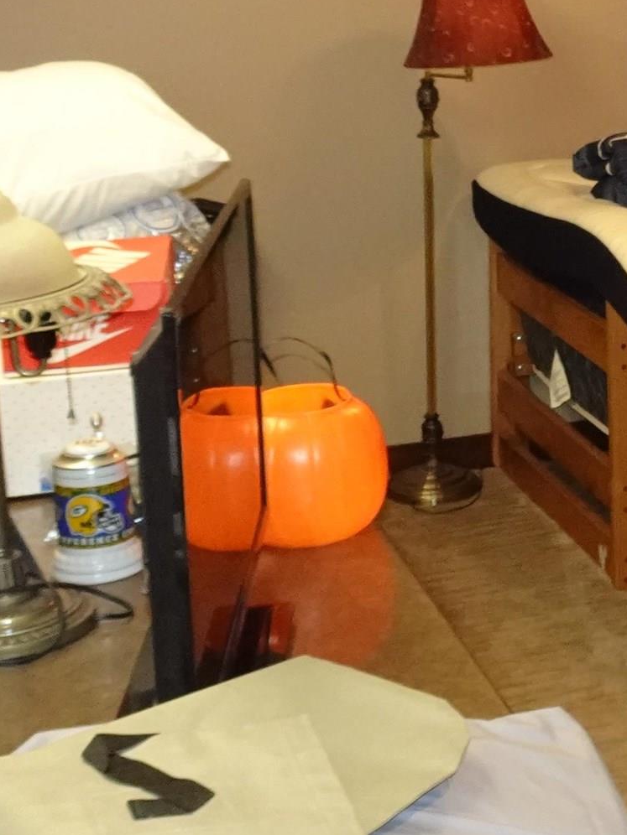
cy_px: 263
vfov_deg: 26.1
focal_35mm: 74
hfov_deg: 18.9
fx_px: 1787
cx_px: 737
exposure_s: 1/30
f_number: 3.5
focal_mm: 4.25
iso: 500
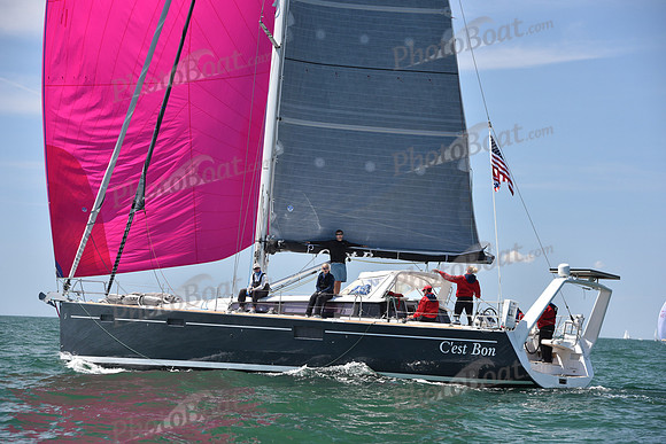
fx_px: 1850
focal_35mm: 100
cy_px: 222
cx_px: 333
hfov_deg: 20.4
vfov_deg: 13.7
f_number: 5.6
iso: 400
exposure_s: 1/800
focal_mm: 100
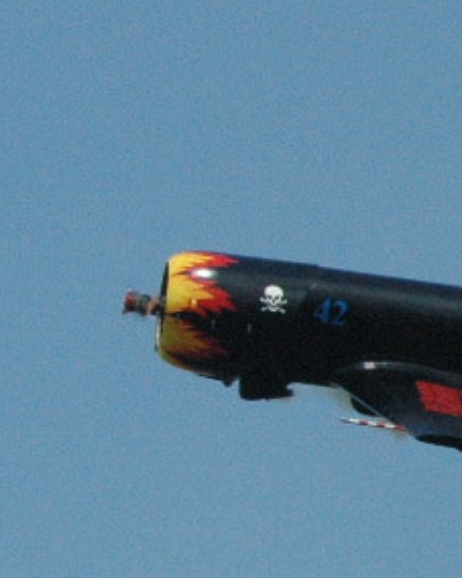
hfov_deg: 1.0
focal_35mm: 1492
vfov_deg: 1.3
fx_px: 25515
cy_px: 140
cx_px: -401
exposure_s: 1/1600
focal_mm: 200
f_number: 10
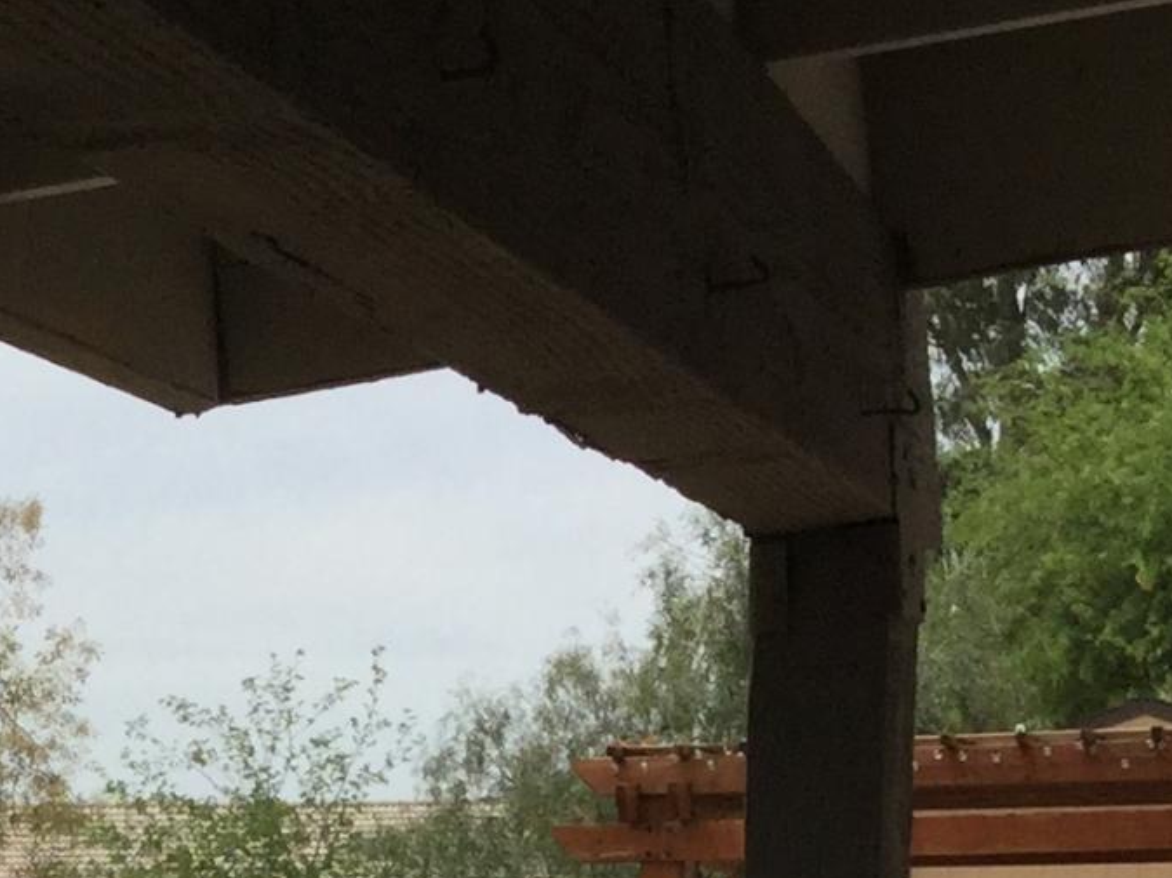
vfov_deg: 10.0
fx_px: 4671
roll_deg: -0.9
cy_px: 1746
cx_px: -123
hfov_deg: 14.0
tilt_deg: -9.9
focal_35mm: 138
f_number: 2.4
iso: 25
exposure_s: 1/1773
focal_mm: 3.3
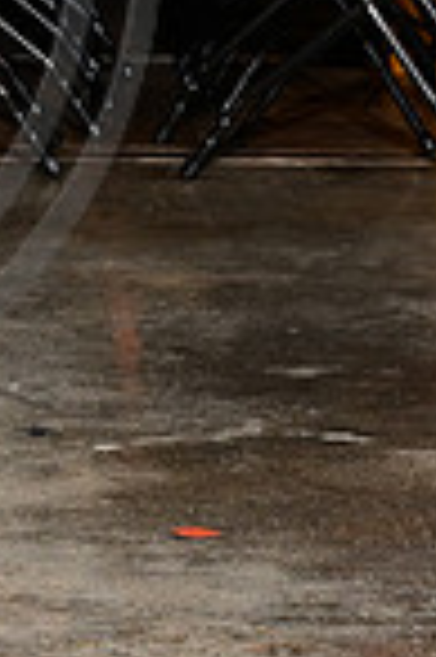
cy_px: -94
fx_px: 5062
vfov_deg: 7.4
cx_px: -423
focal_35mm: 278
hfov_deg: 4.9
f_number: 6.3
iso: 1000
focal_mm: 70
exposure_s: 1/125
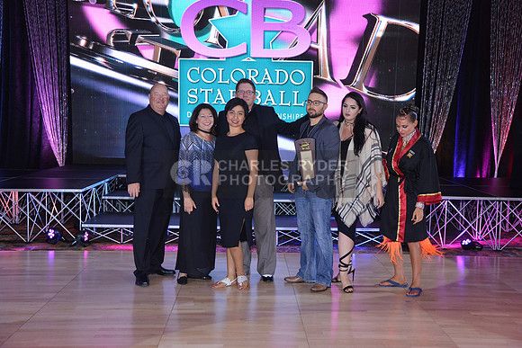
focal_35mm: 40
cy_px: 174
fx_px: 580
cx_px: 261
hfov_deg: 48.4
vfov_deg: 33.4
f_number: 5
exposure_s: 1/250
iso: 2000
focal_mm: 40
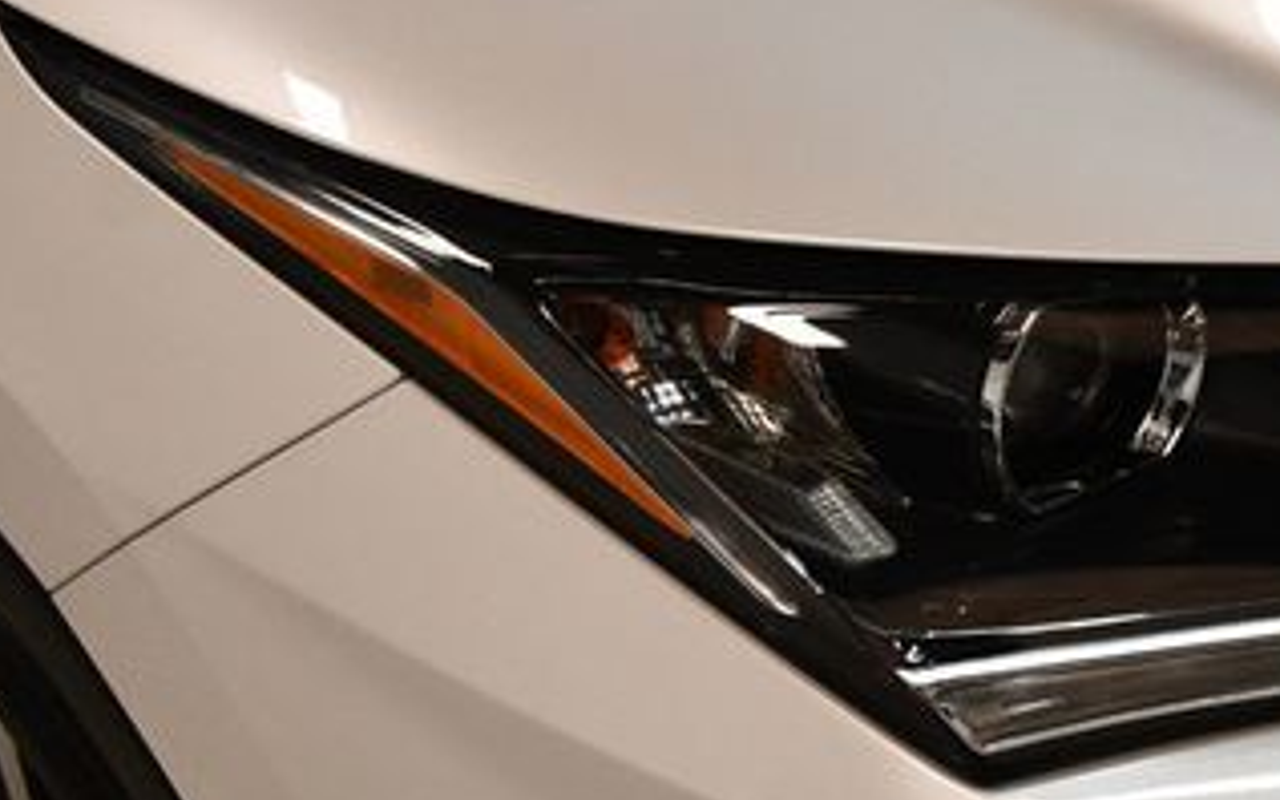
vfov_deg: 18.5
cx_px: 1014
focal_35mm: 70
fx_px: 2441
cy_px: 582
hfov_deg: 28.8
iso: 800
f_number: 3.8
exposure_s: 1/160
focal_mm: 23
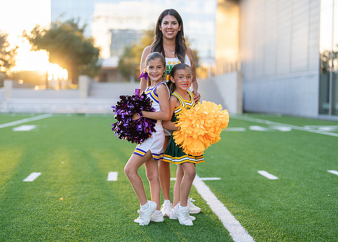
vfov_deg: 25.9
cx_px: 175
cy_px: 126
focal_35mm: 55
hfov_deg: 35.7
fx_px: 525
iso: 125
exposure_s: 1/400
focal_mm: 50
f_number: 1.2
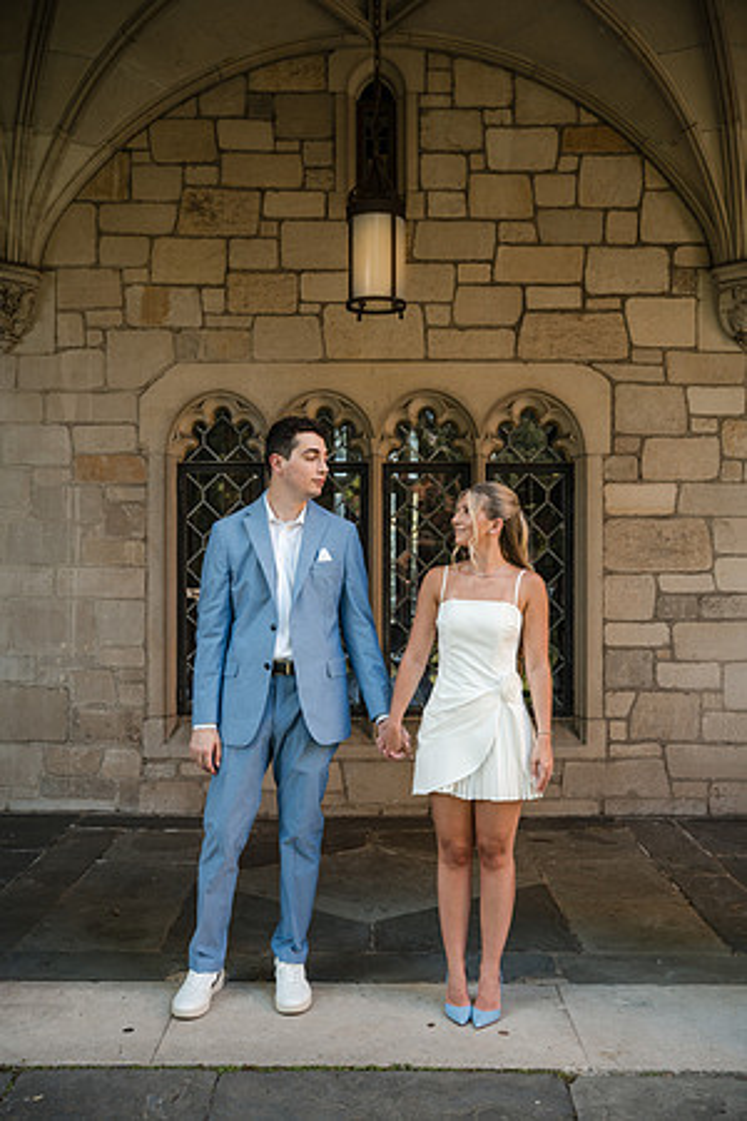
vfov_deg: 54.4
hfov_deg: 37.9
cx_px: 374
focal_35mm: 35
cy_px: 560
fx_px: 1089
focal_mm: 35
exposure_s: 1/250
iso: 400
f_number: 4
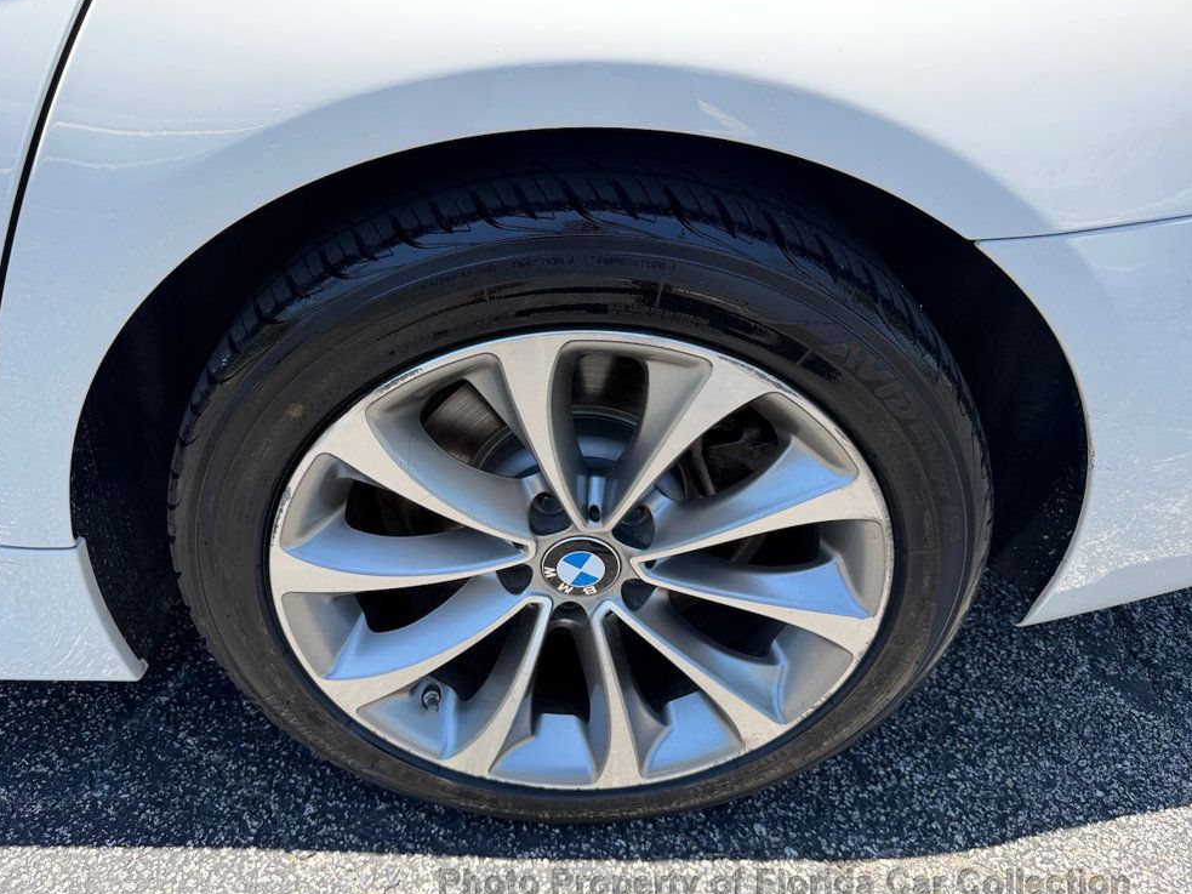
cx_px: 574
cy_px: 460
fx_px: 861
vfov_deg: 54.9
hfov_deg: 69.4
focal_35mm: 25
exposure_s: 1/1174
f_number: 1.78
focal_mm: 6.76
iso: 100
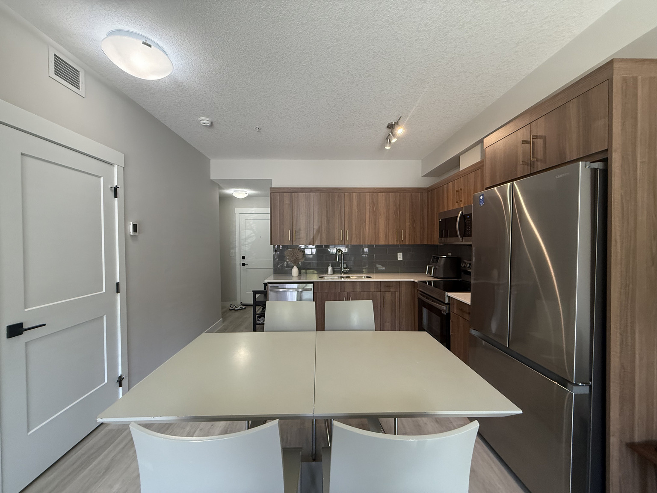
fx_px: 266
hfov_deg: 102.1
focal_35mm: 14
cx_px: 328
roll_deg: -0.1
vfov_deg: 85.7
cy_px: 246
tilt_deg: -0.9
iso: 320
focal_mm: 2.22
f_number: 2.2
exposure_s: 1/120
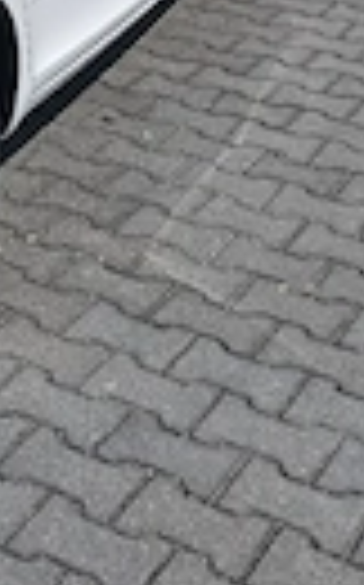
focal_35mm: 88
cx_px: -283
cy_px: -94
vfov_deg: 22.0
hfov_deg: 13.4
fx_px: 1400
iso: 64
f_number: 1.8
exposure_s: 1/1667
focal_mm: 3.98
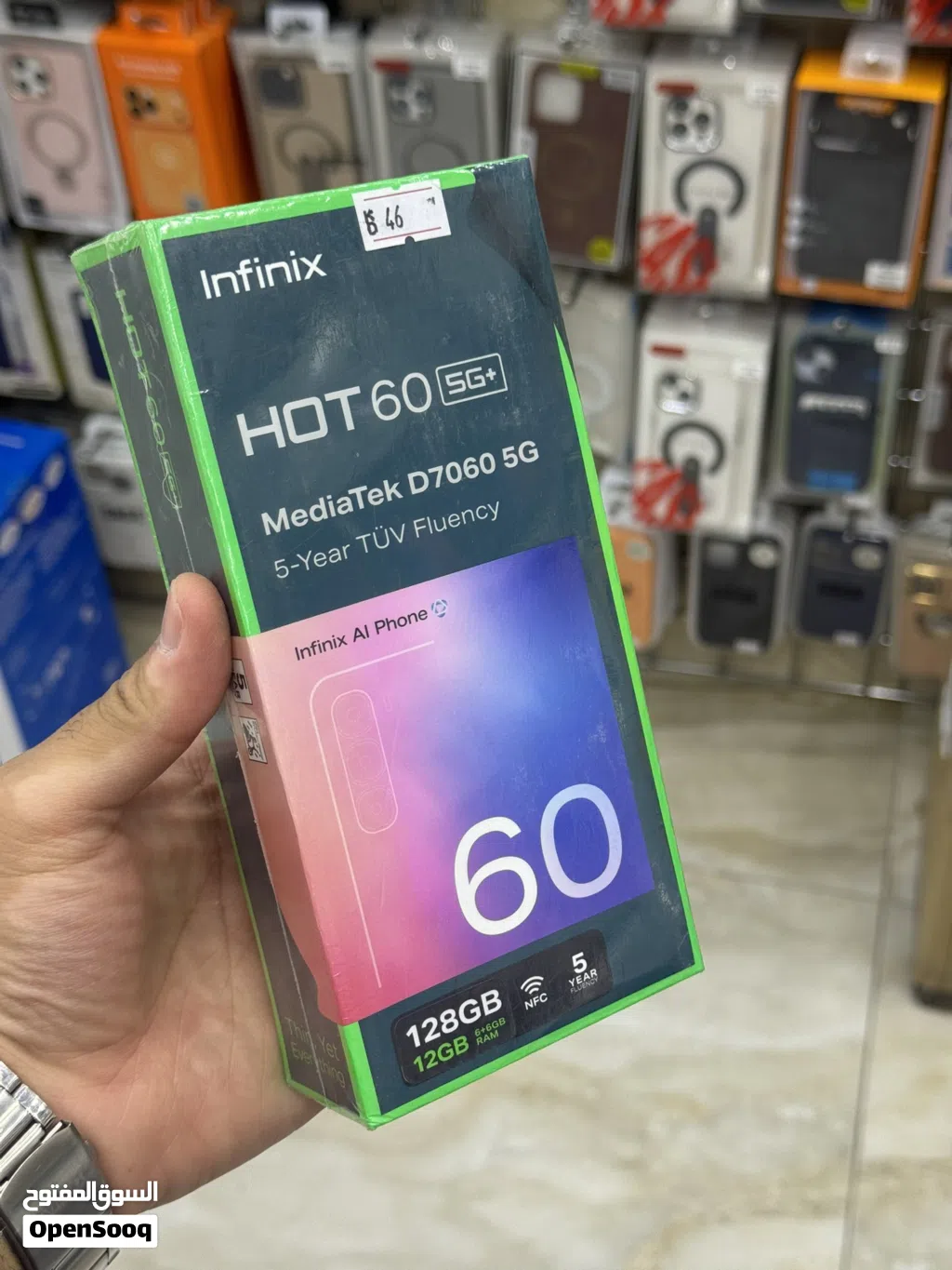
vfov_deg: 39.7
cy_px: 635
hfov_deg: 30.3
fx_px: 1760
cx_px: 476
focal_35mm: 48
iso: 64
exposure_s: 1/558
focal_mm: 6.76
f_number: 1.78
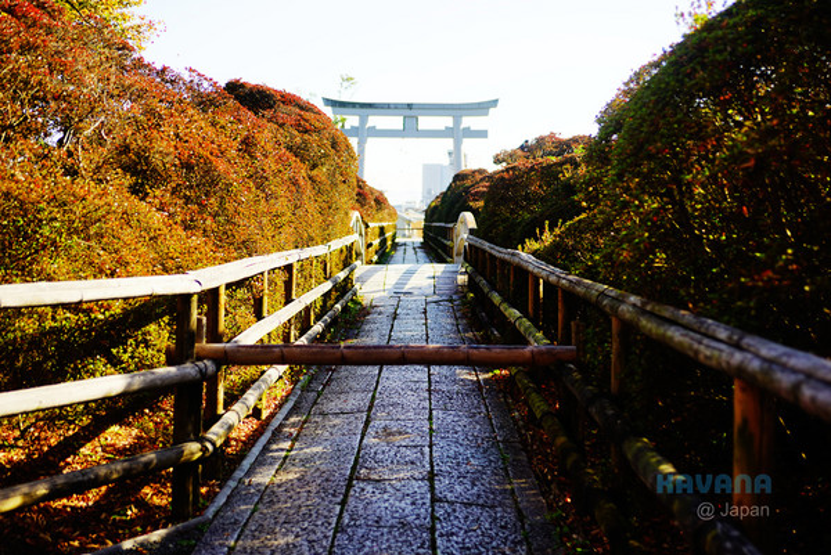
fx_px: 1155
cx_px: 416
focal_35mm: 50
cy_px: 278
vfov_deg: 27.0
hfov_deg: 39.6
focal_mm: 50
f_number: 2.8
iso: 100
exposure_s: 1/640
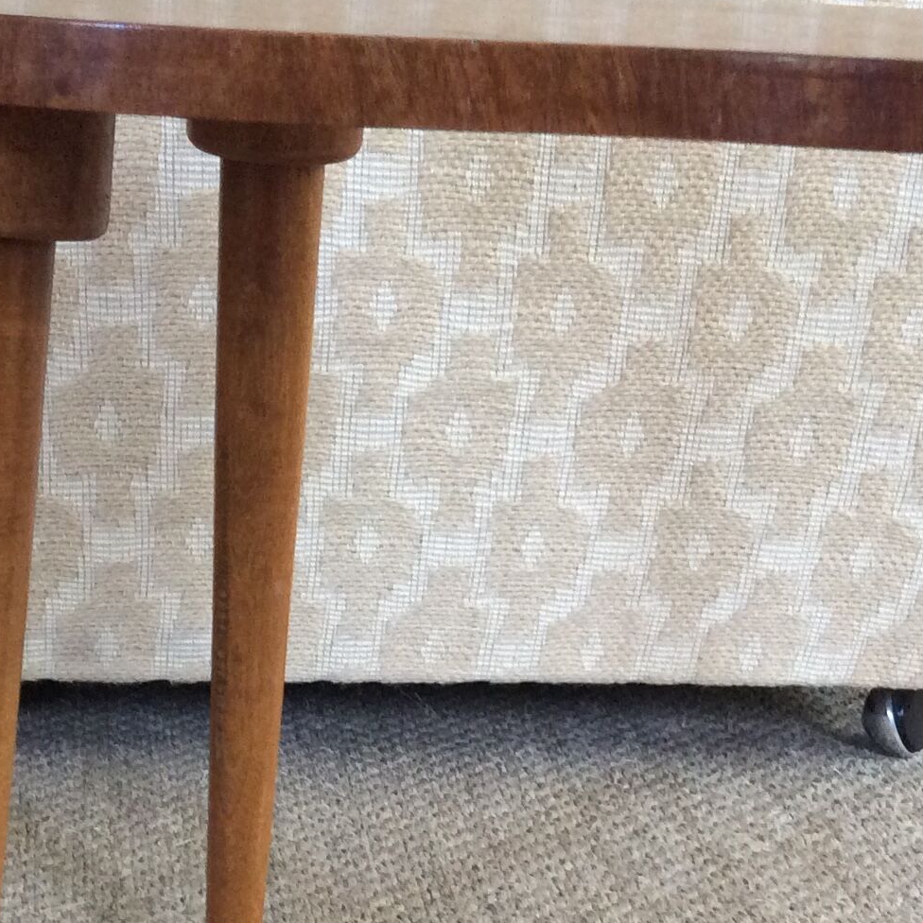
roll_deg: +0.6
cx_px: 384
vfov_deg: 22.8
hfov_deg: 23.0
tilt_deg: -20.6
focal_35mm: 75
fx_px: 2263
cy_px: 727
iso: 125
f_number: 2.4
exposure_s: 1/25
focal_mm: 3.3
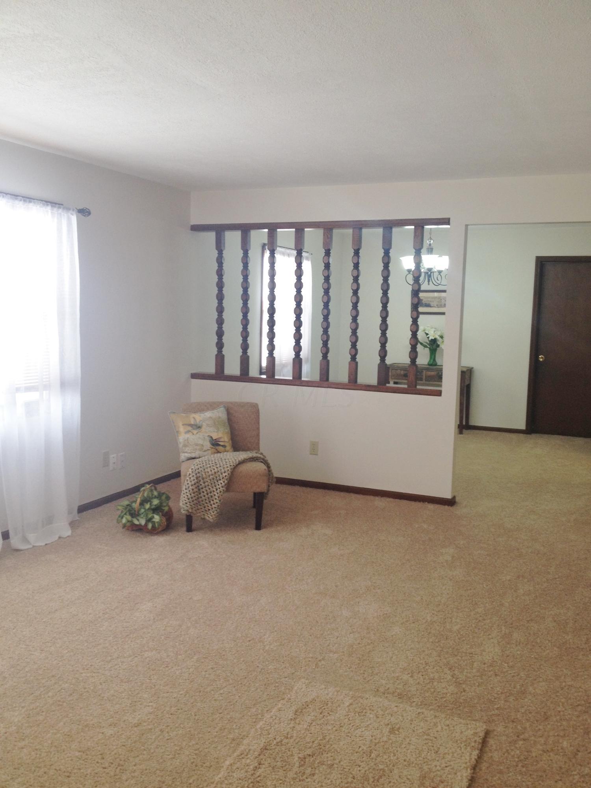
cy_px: 394
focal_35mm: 35
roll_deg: -1.4
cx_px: 296
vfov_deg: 52.6
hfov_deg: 40.7
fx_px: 797
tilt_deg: -5.4
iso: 50
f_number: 2.4
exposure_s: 1/30
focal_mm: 4.28
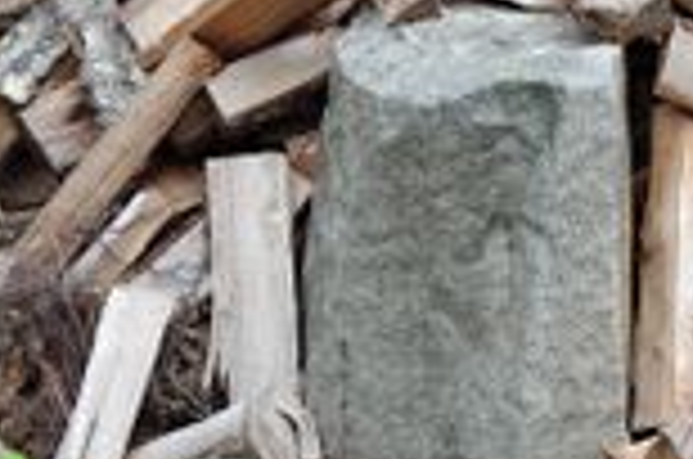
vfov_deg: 9.5
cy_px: -218
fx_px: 2689
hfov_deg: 14.5
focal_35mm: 140
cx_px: 670
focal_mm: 42
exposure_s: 1/250
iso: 200
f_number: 8
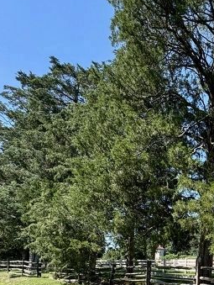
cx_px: 242
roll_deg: -2.2
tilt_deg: +4.3
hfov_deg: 35.9
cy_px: 269
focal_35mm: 33
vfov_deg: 48.0
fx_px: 272
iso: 40
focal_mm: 2.22
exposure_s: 1/804
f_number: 2.2
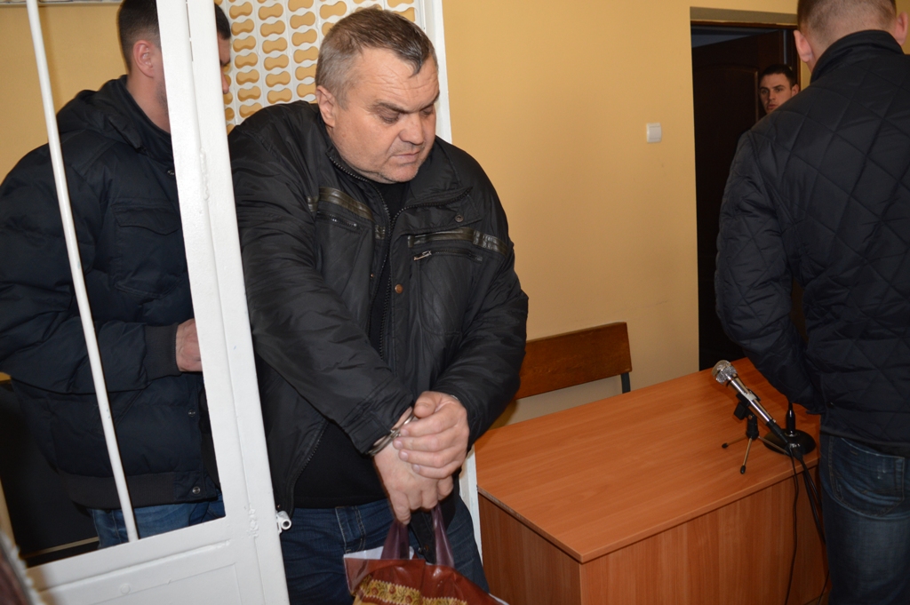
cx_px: 455
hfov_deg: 67.4
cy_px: 302
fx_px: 682
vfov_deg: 47.9
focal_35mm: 27
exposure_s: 1/60
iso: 560
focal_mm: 18
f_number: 3.5
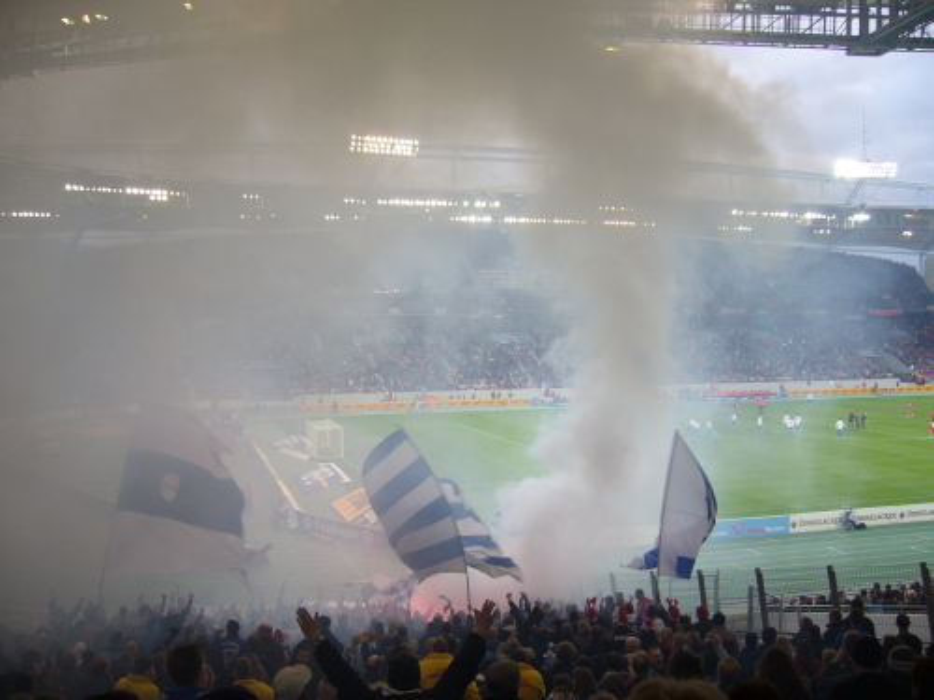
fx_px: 944
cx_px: 467
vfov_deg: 40.7
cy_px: 350
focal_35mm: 35
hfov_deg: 52.6
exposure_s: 1/50
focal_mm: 5.8
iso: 80
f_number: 2.8
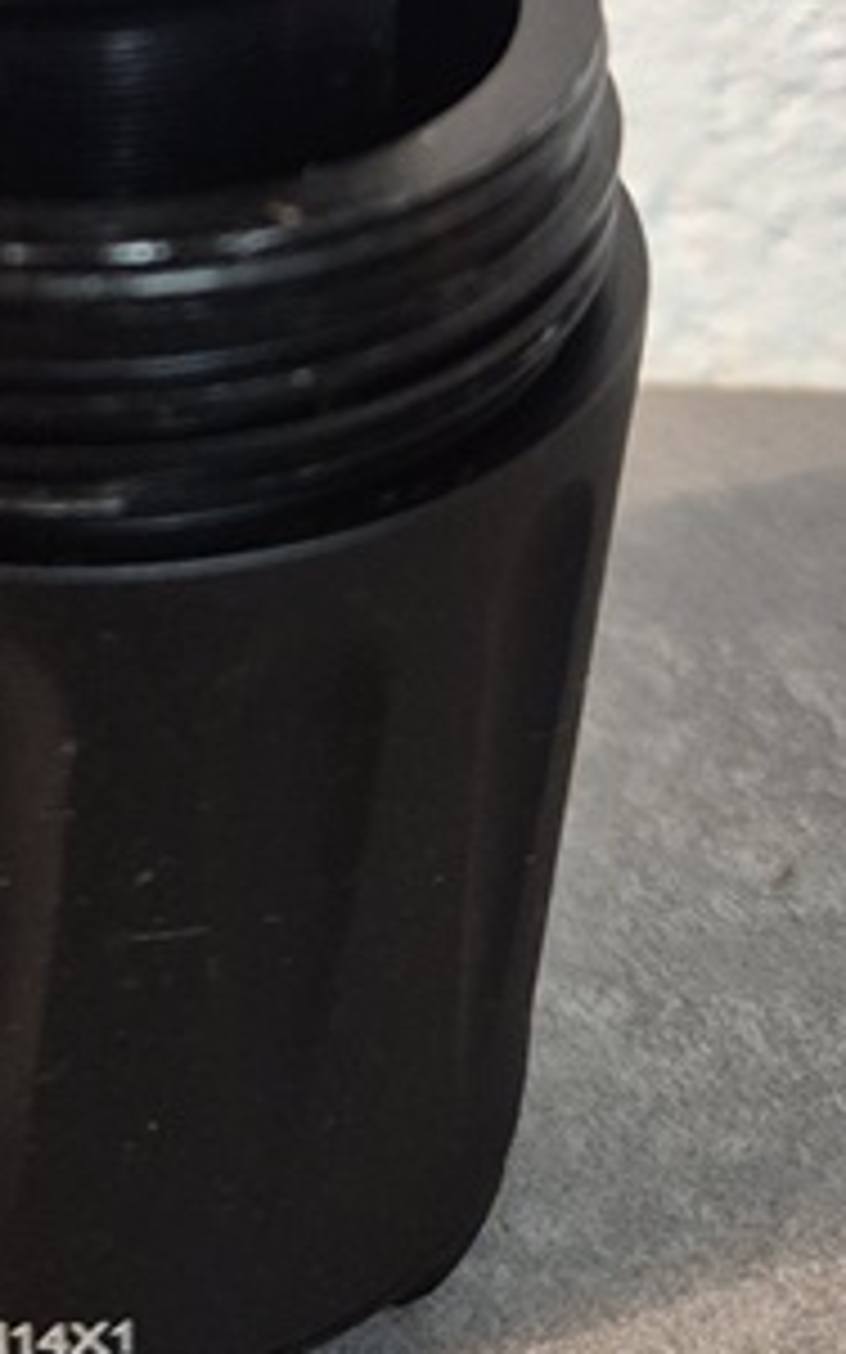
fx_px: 2990
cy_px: -31
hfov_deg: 15.9
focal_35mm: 81
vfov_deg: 24.3
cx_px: 72
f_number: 1.8
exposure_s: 1/100
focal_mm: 5.4
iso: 500
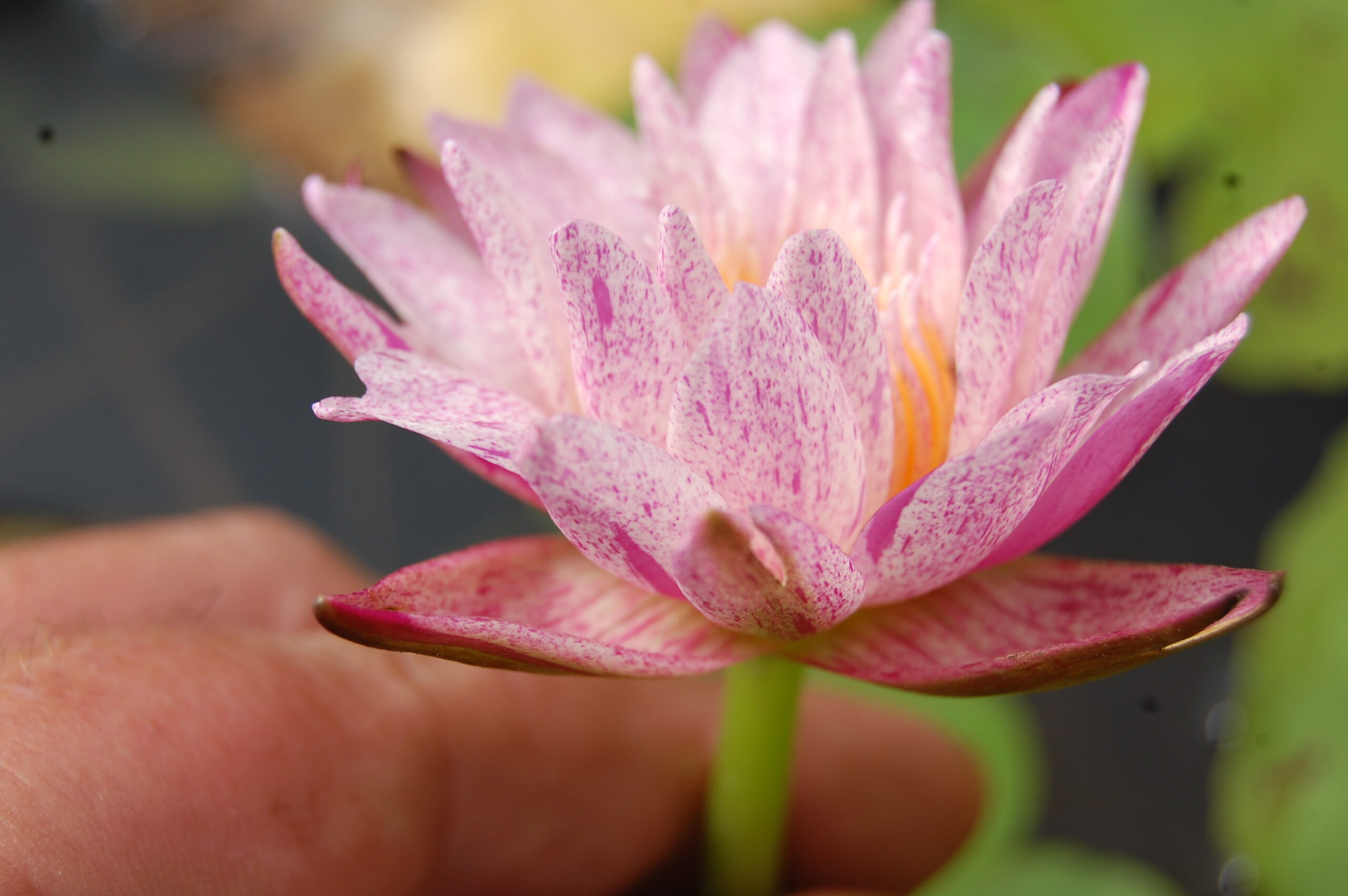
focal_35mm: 82
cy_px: 448
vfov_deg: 16.5
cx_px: 674
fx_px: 3086
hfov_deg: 24.6
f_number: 9
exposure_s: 1/320
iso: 200
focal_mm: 55
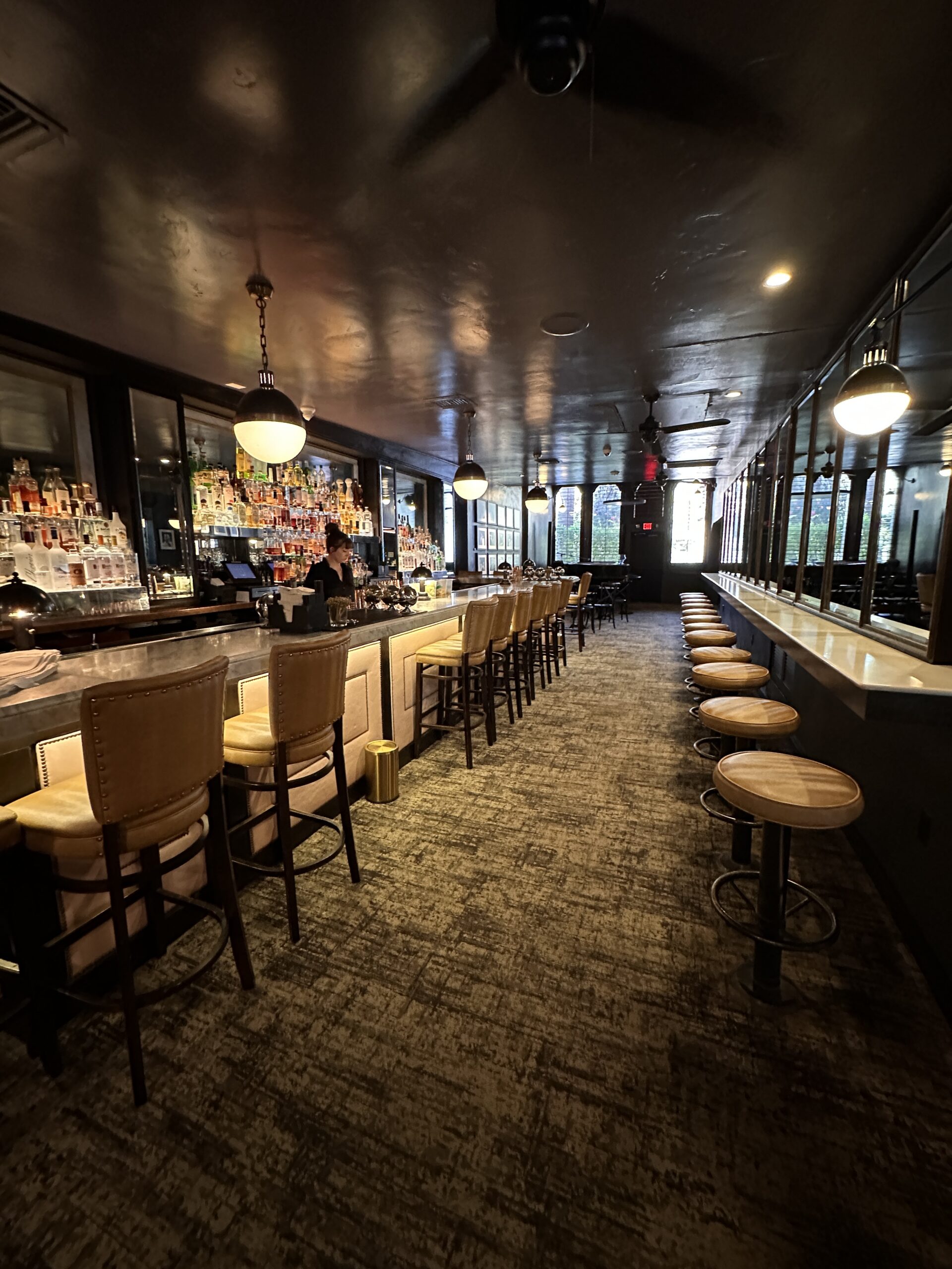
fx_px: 513
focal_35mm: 14
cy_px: 634
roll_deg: +0.4
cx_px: 476
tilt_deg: -8.0
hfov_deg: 85.7
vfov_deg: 102.1
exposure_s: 1/40
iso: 800
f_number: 2.2
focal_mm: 2.22
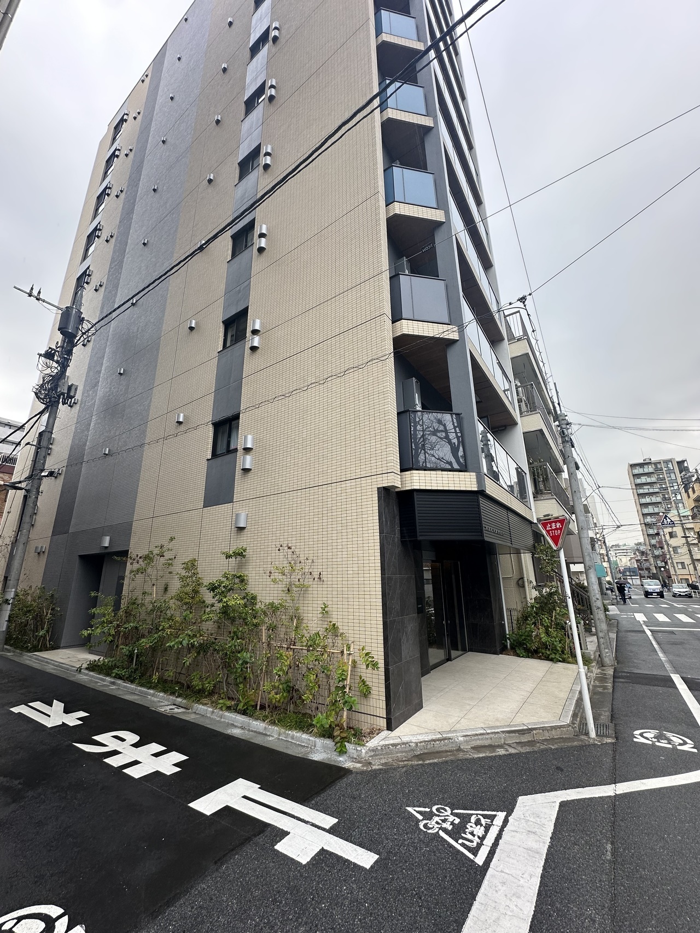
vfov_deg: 102.1
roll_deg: -1.0
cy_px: 466
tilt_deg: +18.0
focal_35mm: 14
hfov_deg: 85.7
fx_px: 378
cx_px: 350
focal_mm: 2.22
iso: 40
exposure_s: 1/109
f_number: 2.2
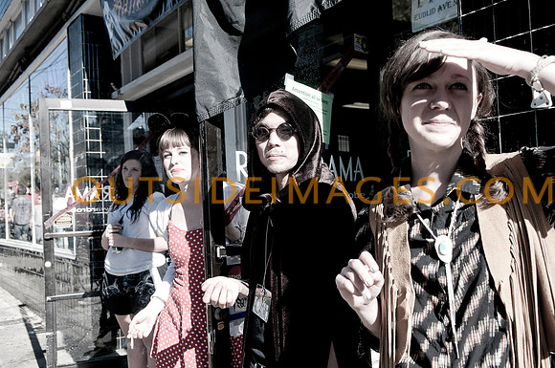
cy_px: 184
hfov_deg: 55.2
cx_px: 278
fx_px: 531
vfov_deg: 38.3
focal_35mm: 34
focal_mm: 23
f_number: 3.5
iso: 200
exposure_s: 1/1600
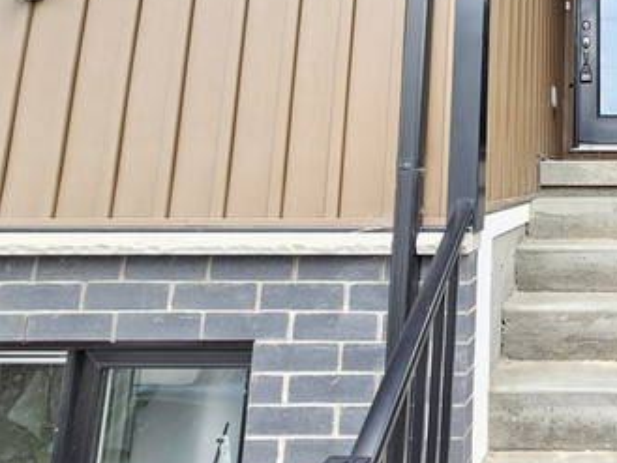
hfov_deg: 52.7
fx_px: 481
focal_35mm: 27
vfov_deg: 48.4
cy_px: 92
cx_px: 609
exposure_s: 1/207
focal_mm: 2.2
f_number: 2.2
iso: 160
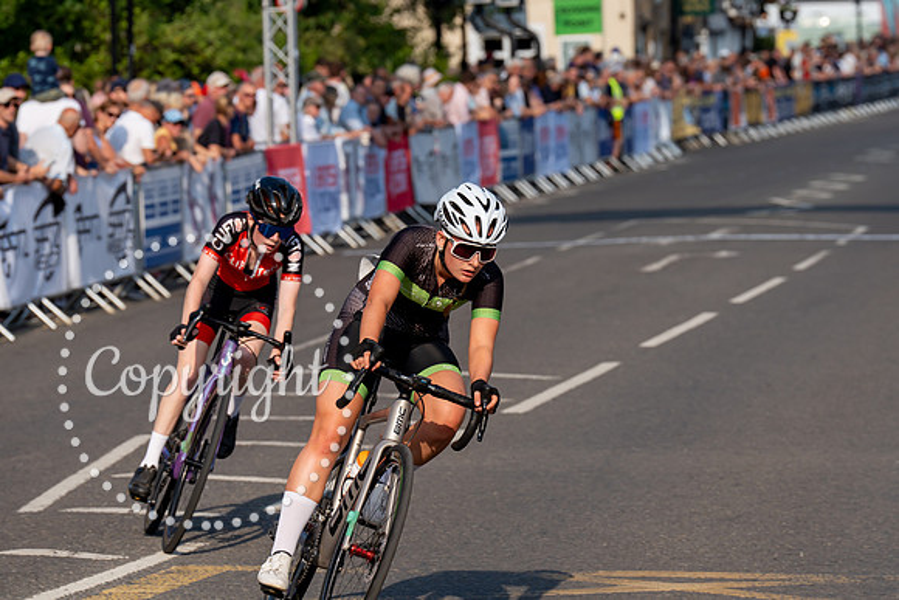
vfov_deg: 6.1
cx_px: 531
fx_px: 5633
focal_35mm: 226
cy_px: 246
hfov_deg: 9.1
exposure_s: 1/1000
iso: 160
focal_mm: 191
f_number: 6.3
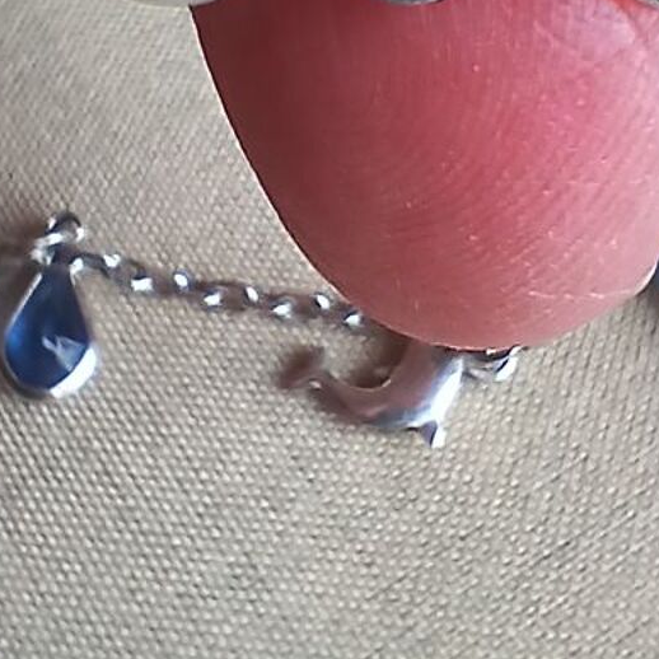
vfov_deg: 33.1
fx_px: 1077
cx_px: 335
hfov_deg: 34.0
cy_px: 135
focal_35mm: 50
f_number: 2.4
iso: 200
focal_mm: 1.77
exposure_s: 1/25
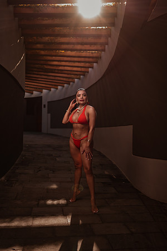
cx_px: 84
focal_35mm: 35
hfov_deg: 37.9
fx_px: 244
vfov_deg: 54.4
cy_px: 126
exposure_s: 1/500
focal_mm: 35
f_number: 1.8
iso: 50
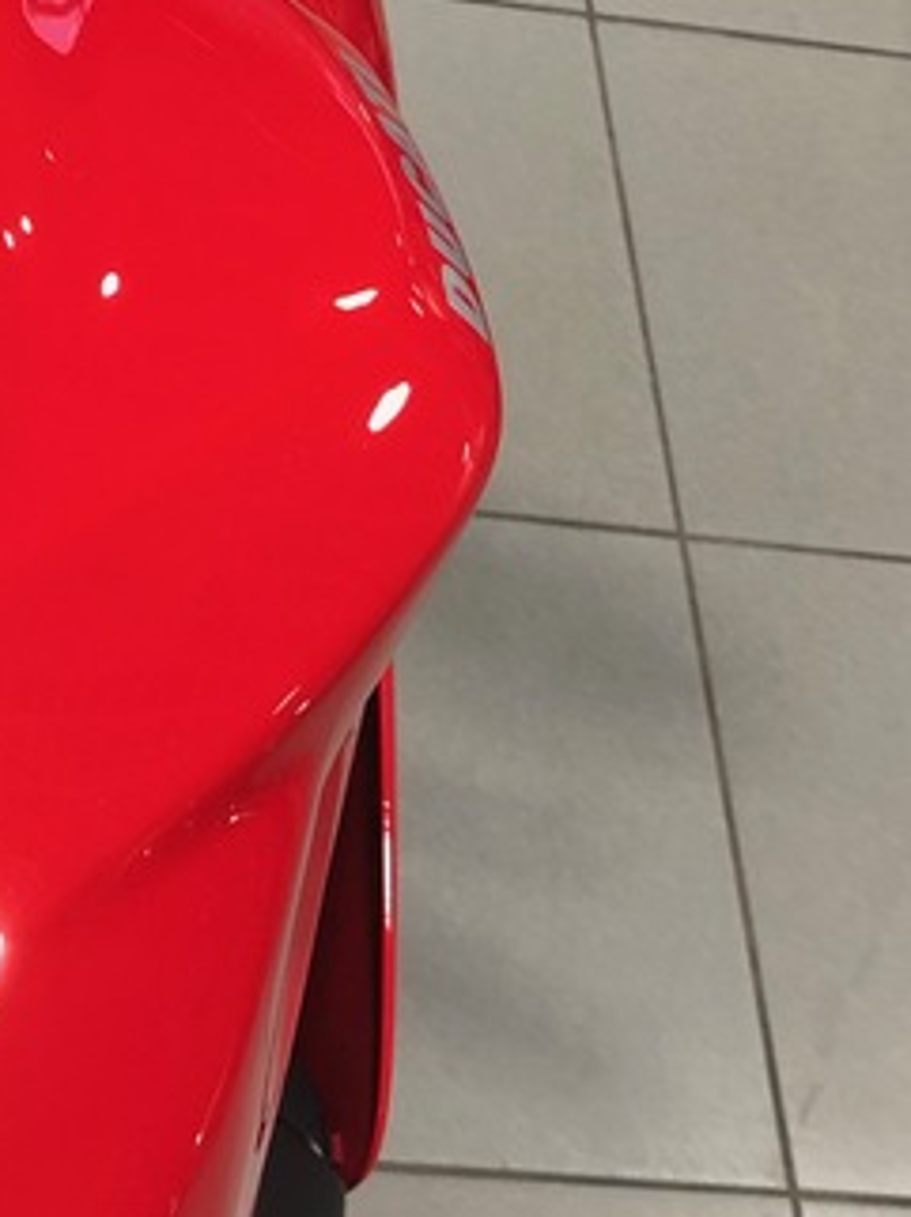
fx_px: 3057
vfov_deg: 22.2
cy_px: 227
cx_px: -238
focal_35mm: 87
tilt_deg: -54.3
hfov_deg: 16.1
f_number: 1.8
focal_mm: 3.99
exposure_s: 1/30
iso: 40
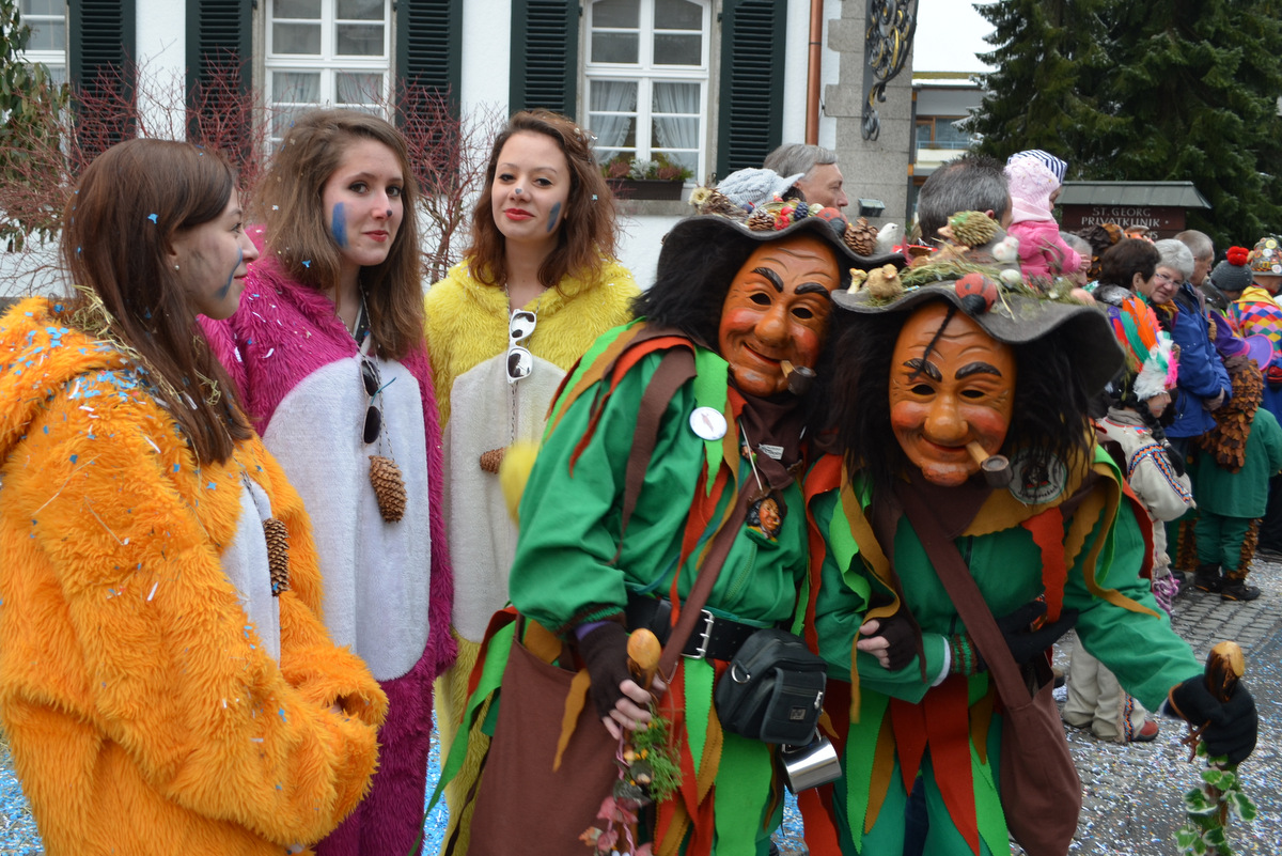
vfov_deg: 48.0
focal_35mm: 27
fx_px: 962
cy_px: 428
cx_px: 641
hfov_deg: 67.4
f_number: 4.5
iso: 200
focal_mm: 18
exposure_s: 1/80
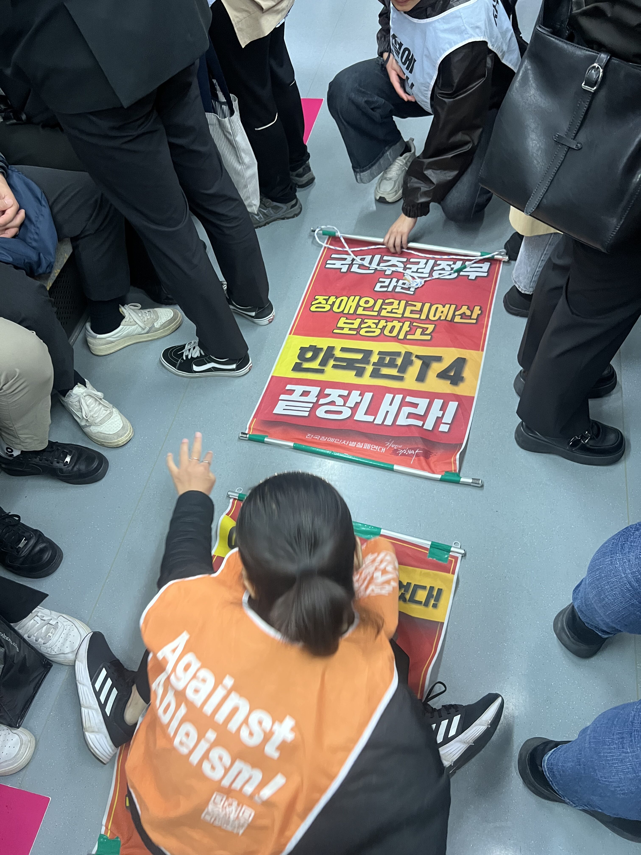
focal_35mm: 26
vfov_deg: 67.3
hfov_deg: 53.1
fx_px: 642
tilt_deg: -54.3
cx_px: 320
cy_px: 428
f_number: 1.5
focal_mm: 5.7
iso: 250
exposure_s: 1/60
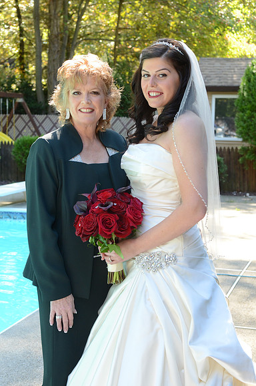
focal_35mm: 68
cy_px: 193
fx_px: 723
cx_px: 128
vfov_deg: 29.9
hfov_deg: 20.1
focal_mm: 45
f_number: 5.6
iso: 500
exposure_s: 1/100
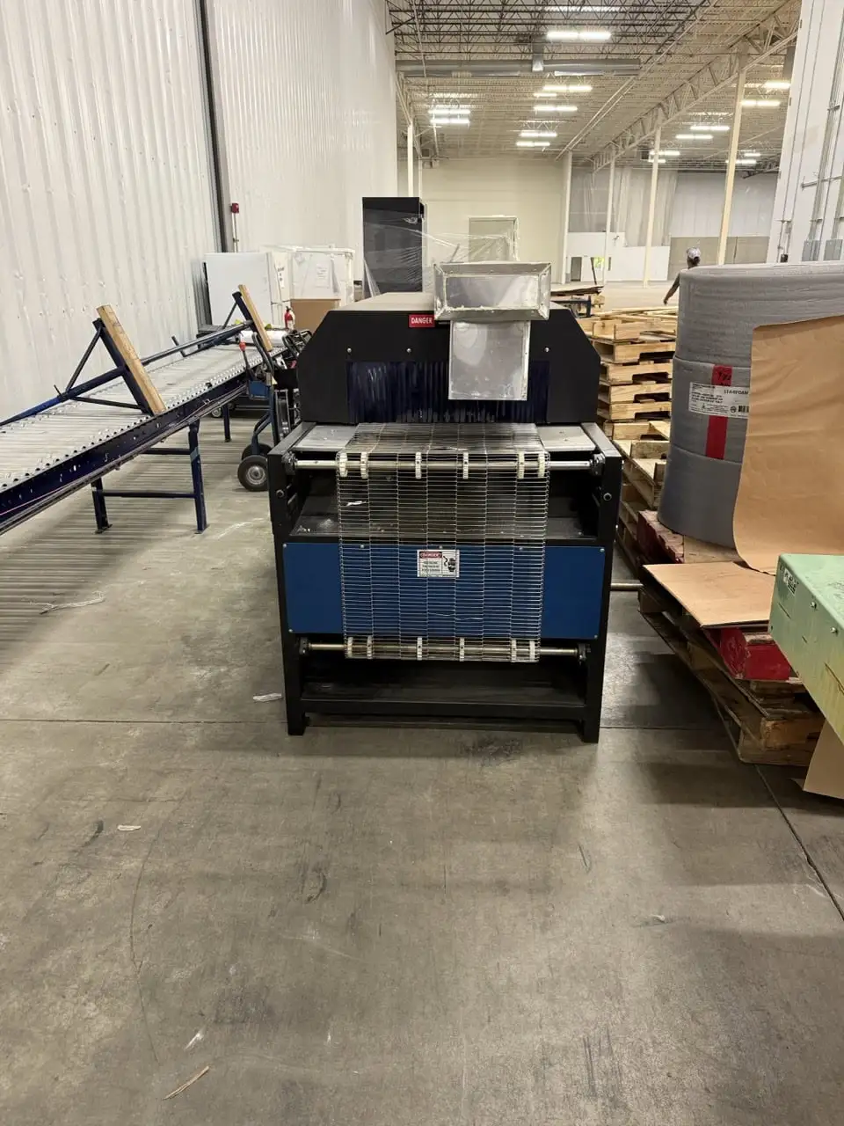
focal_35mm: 24
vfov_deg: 71.6
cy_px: 563
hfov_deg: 56.8
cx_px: 422
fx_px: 780
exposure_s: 1/60
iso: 320
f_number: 1.8
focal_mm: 6.8
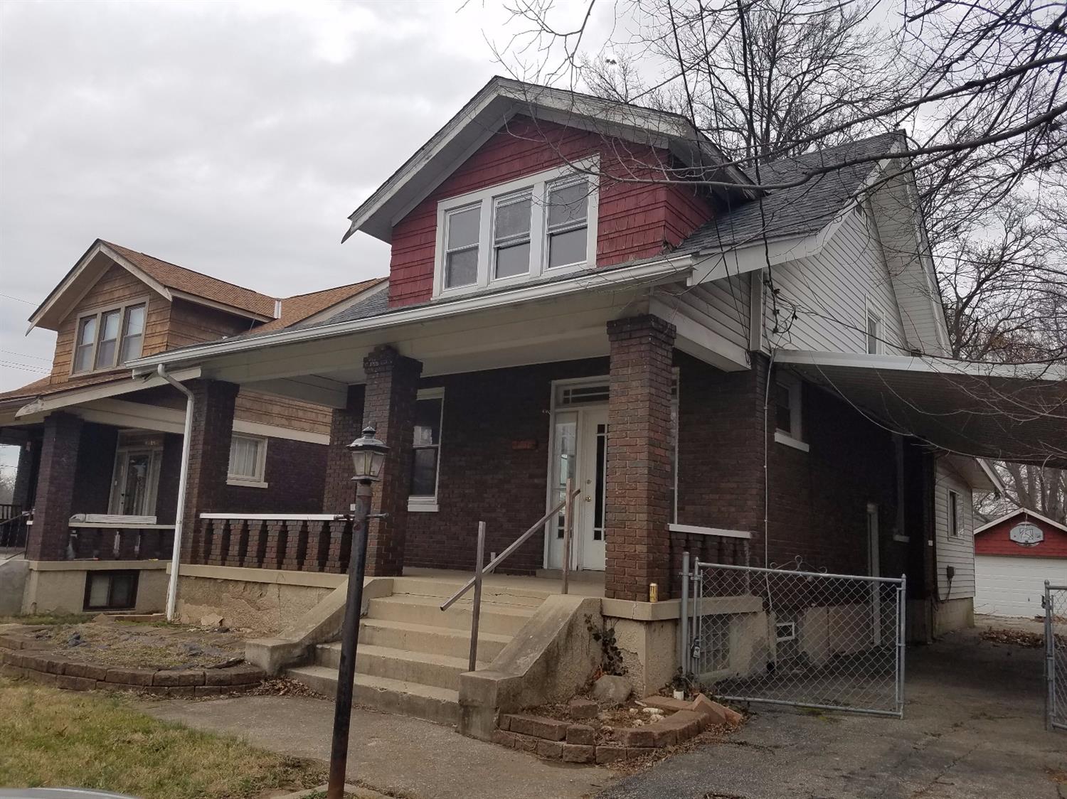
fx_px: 801
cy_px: 400
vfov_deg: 53.0
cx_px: 534
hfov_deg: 67.3
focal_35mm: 26
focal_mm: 4.2
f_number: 1.7
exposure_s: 1/996
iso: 50
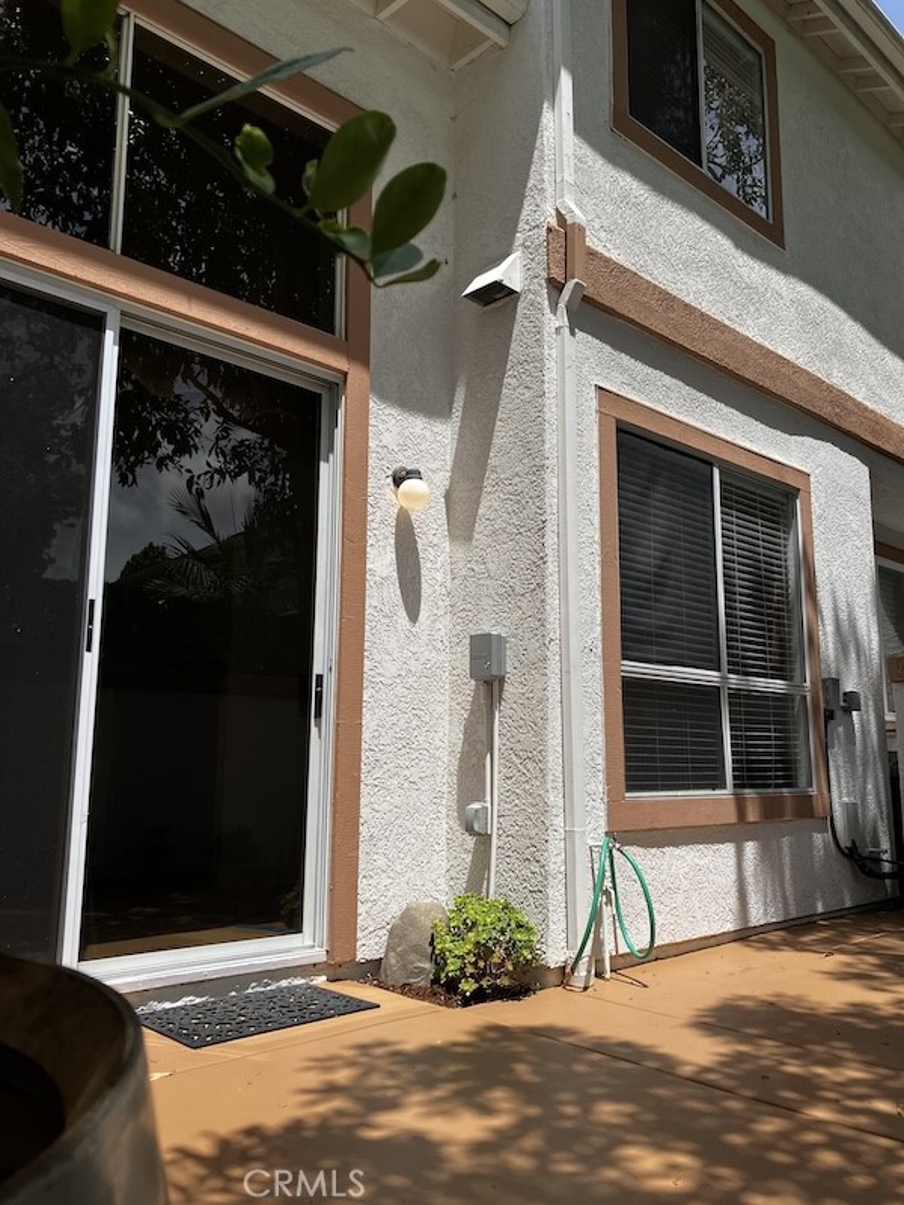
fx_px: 975
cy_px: 602
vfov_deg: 63.4
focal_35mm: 28
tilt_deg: +10.8
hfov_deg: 49.7
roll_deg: +0.1
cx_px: 452
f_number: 1.8
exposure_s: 1/2315
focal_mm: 3.99
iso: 32
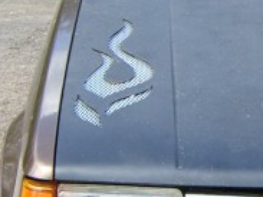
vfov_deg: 7.2
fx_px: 1564
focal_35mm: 206
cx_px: 369
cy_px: 135
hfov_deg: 9.4
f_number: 3
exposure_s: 1/250
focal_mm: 7.6
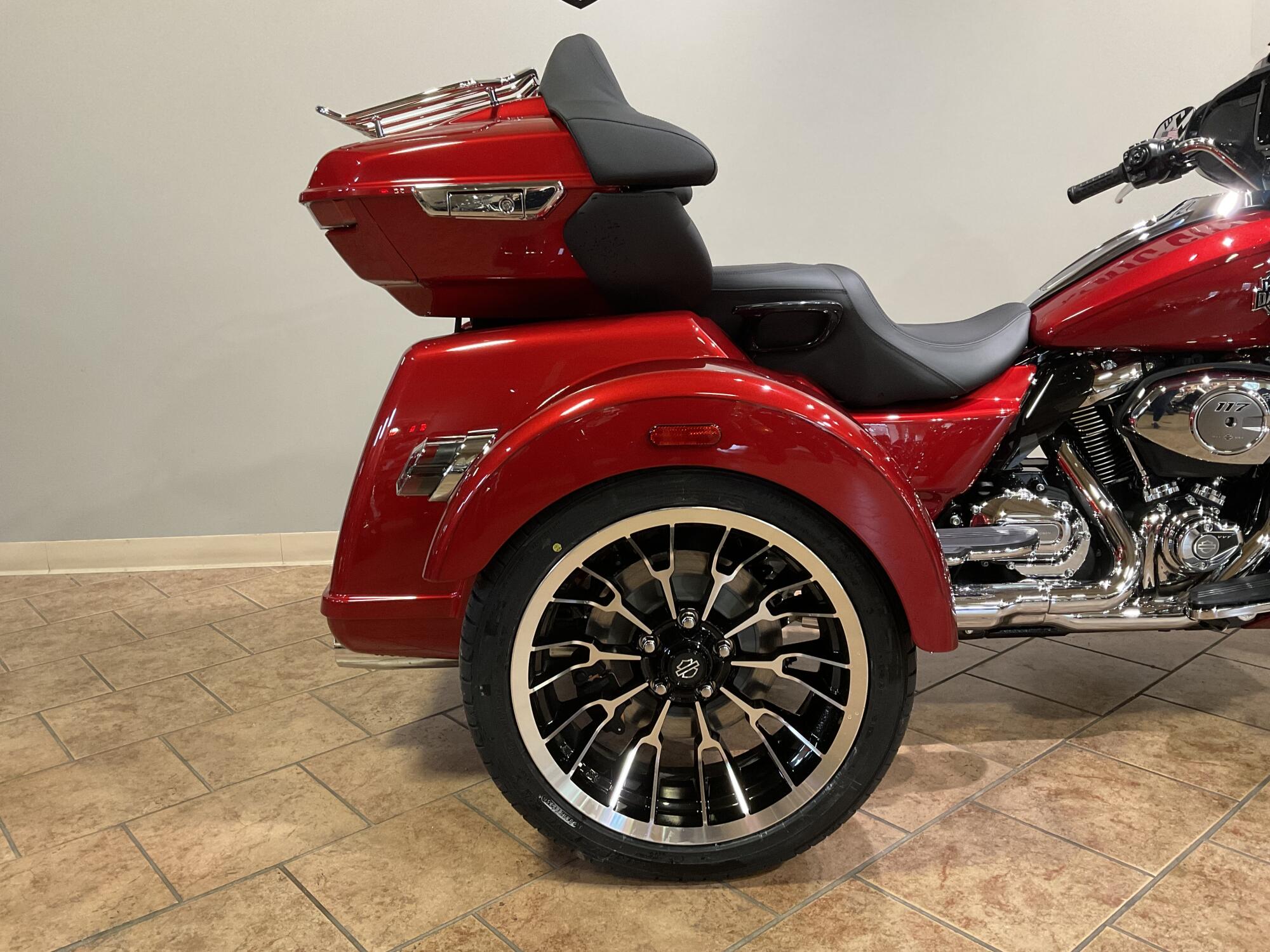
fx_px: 1064
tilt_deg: -12.8
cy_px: 476
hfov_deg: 61.7
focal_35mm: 29
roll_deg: +1.7
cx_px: 635
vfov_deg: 48.2
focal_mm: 3
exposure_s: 1/60
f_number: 1.8
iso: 125
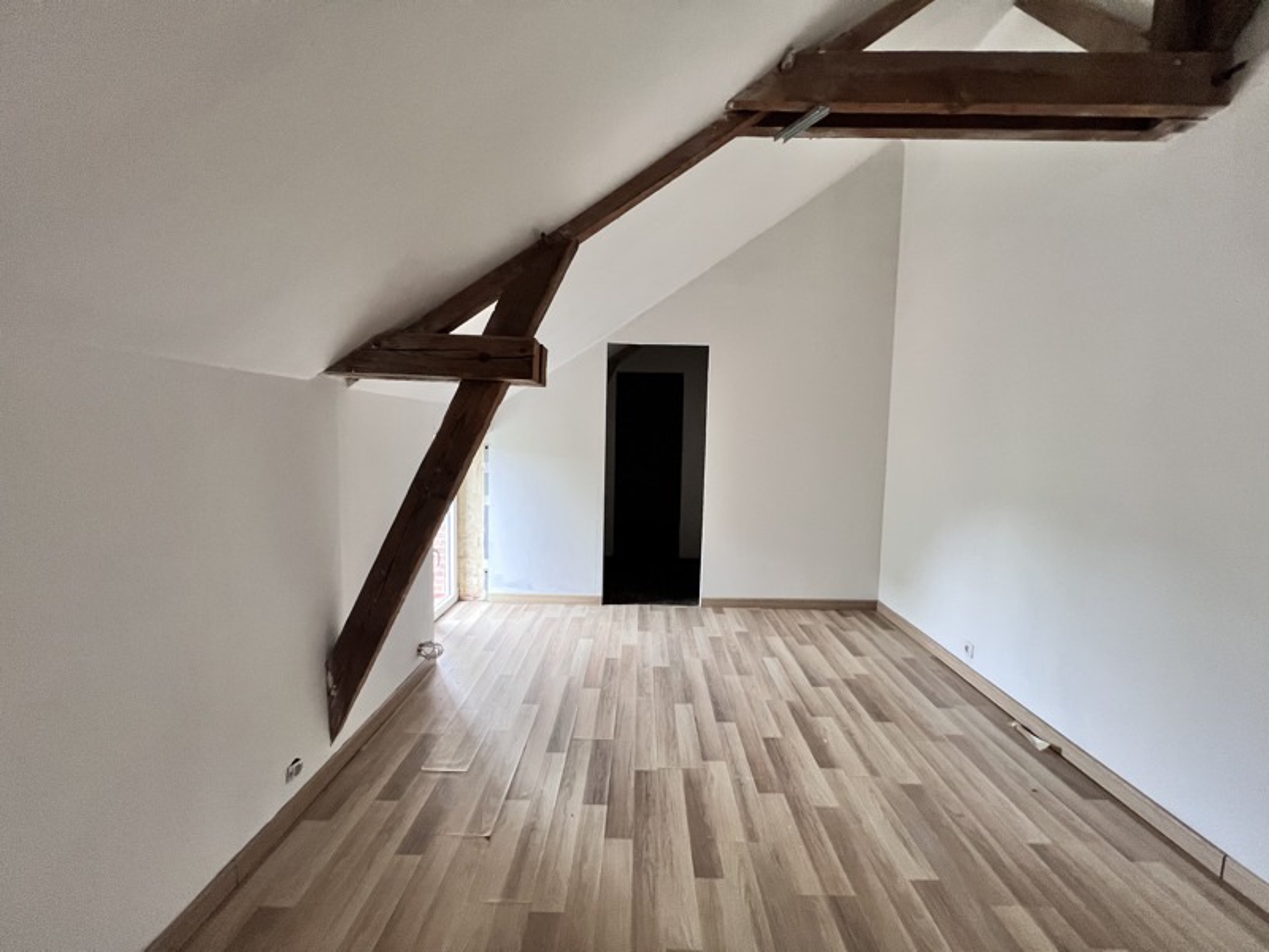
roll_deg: -1.4
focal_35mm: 13
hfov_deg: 106.2
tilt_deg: -3.3
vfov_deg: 89.9
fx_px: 477
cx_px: 634
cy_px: 476
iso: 200
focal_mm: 1.57
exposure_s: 1/50
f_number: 1.8
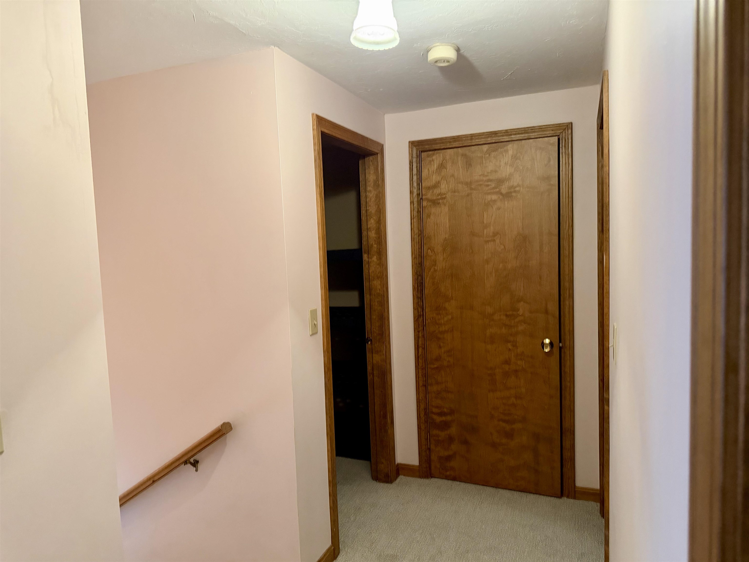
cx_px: 374
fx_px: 519
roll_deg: +2.0
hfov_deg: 71.6
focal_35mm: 24
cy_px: 281
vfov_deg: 56.8
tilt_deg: -5.0
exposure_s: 1/60
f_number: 1.78
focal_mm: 6.76
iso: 800
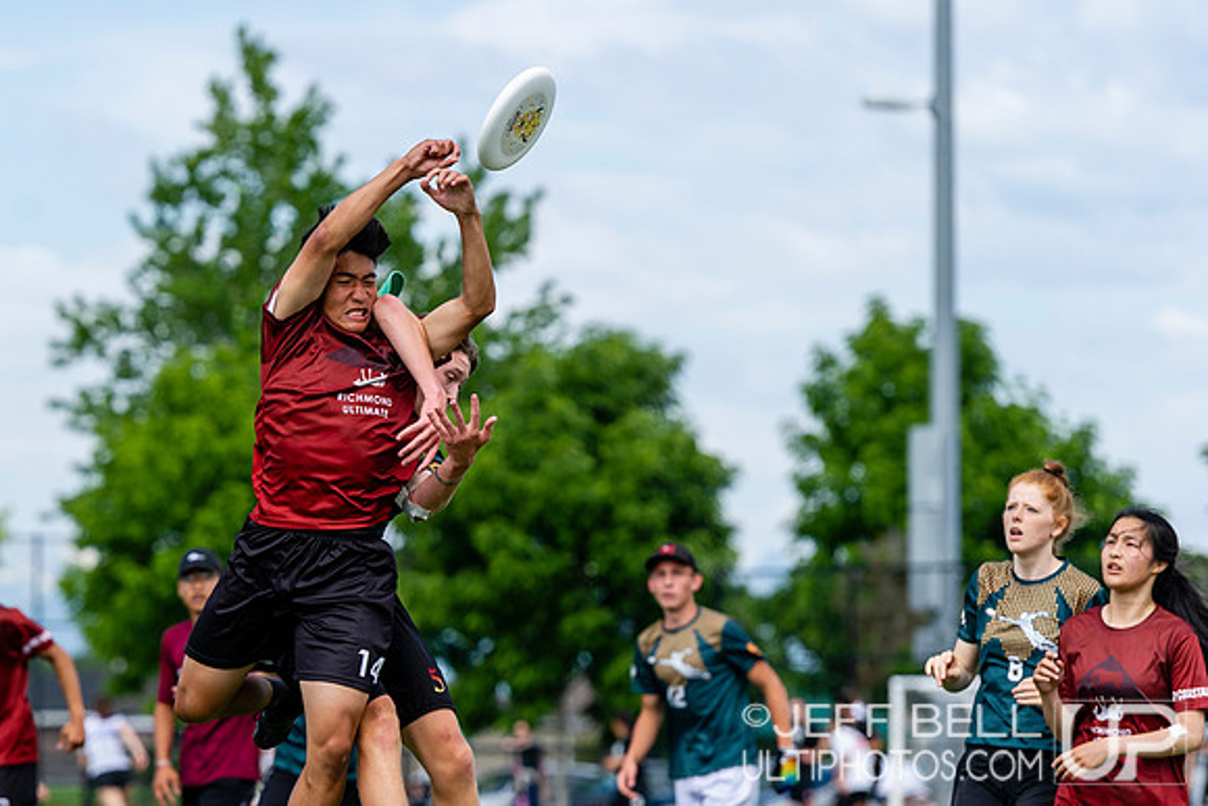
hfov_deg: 8.3
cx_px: 348
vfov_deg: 5.5
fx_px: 8358
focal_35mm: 249
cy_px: 496
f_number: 4
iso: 200
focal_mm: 175
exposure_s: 1/1600
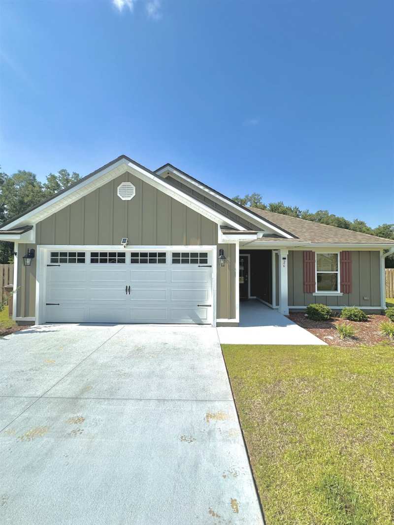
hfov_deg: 85.7
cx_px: 197
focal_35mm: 14
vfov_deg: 102.1
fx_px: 212
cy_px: 262
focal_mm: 2.22
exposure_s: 1/2817
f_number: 2.2
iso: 50
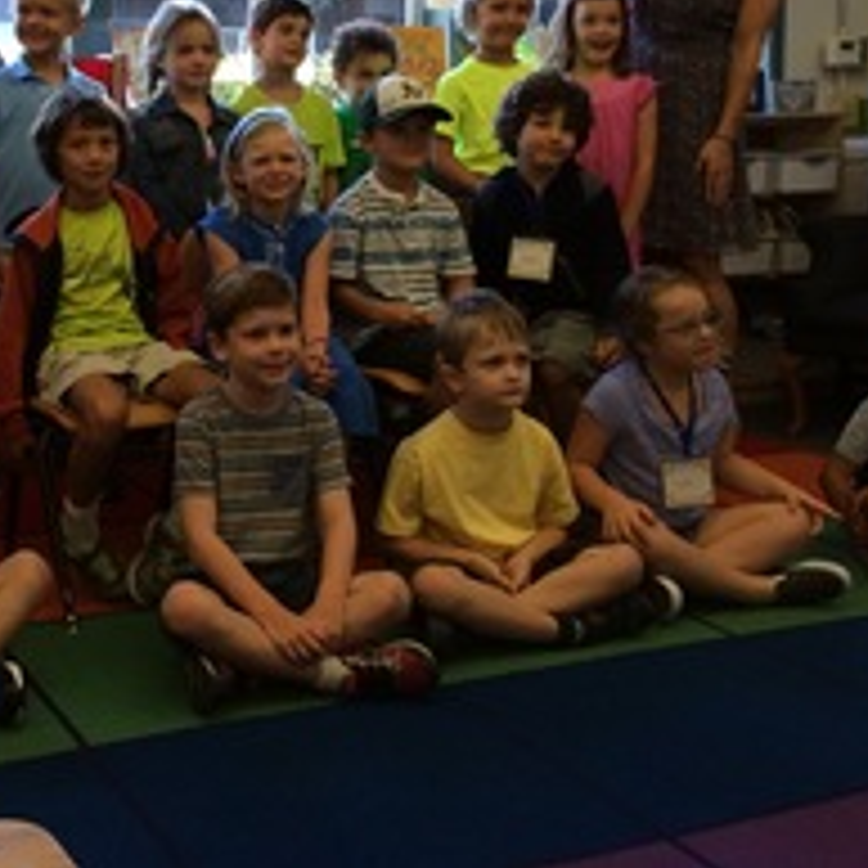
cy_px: 198
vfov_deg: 31.5
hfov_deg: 31.4
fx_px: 1504
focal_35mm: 53
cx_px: 184
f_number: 2.2
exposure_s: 1/30
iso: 50
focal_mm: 4.15
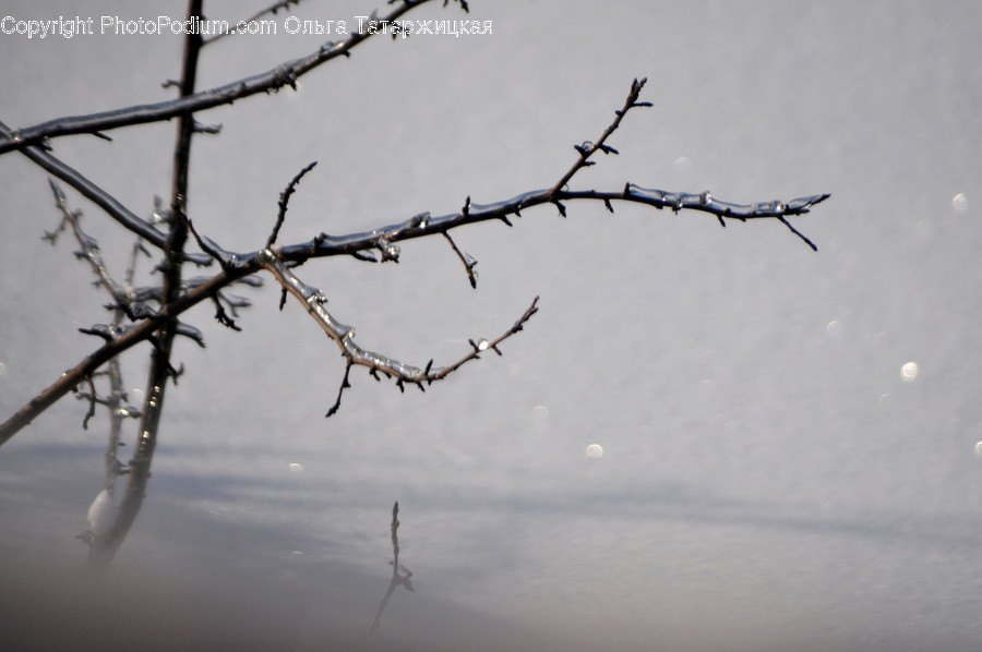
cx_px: 491
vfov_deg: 3.0
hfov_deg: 4.6
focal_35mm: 450
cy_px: 326
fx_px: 12261
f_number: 6.3
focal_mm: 300
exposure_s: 1/1250
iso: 250
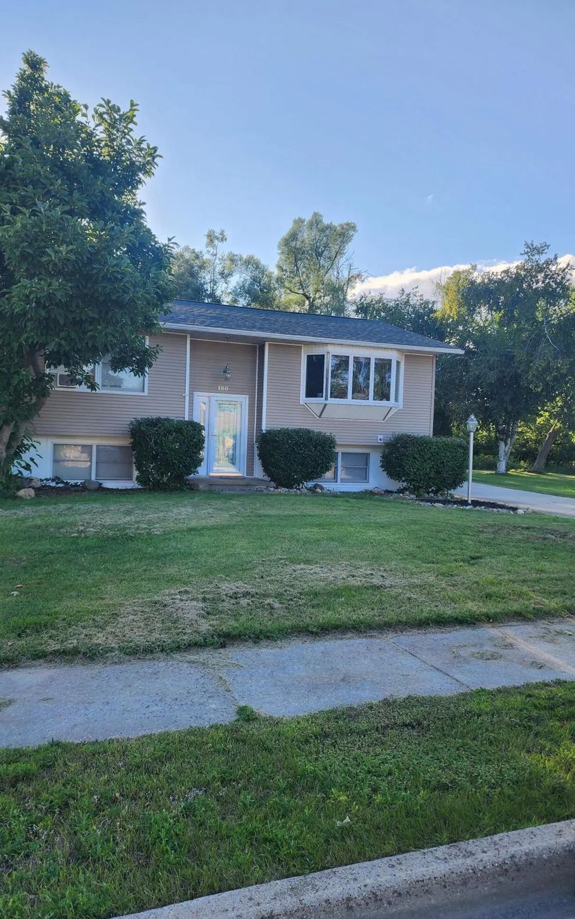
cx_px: 261
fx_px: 627
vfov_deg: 72.5
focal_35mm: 25
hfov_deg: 49.2
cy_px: 457
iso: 12
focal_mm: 6.4
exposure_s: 1/368
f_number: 1.8
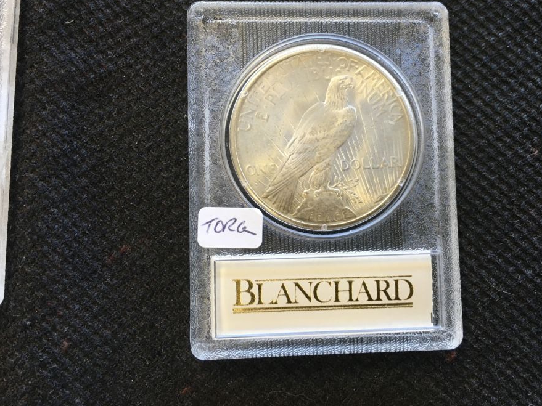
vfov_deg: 42.9
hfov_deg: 55.2
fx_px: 517
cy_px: 185
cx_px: 306
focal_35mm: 33
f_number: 2.2
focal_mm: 4.15
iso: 40
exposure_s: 1/30
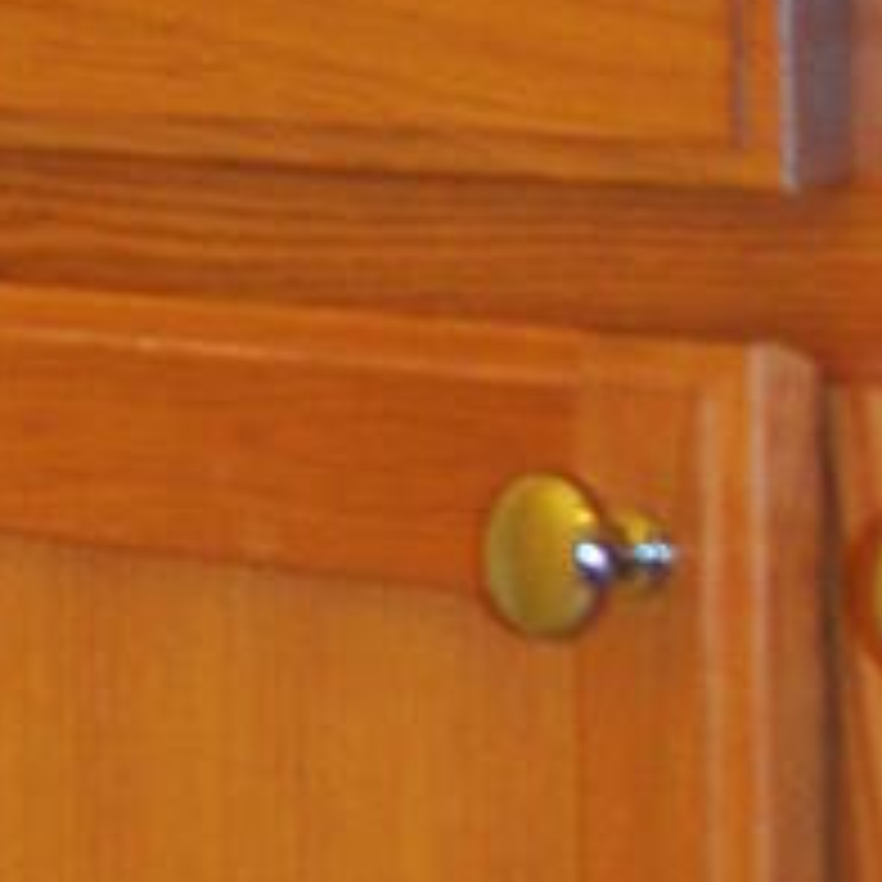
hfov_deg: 6.5
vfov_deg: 6.6
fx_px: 7495
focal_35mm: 260
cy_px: -502
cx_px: -927
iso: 400
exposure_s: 1/25
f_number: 3.8
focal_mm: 20
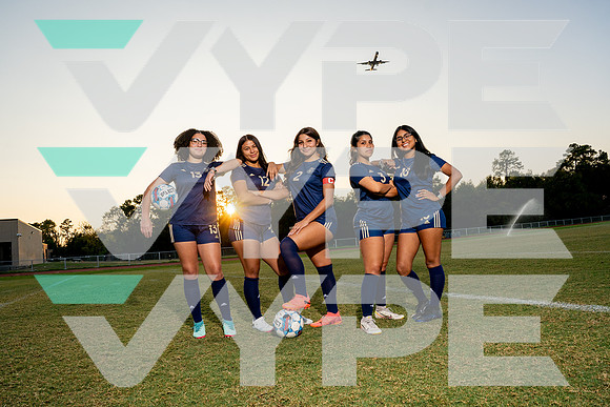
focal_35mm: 24
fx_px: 403
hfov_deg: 74.2
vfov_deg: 53.6
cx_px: 305
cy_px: 204
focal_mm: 20
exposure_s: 1/800
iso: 250
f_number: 6.3
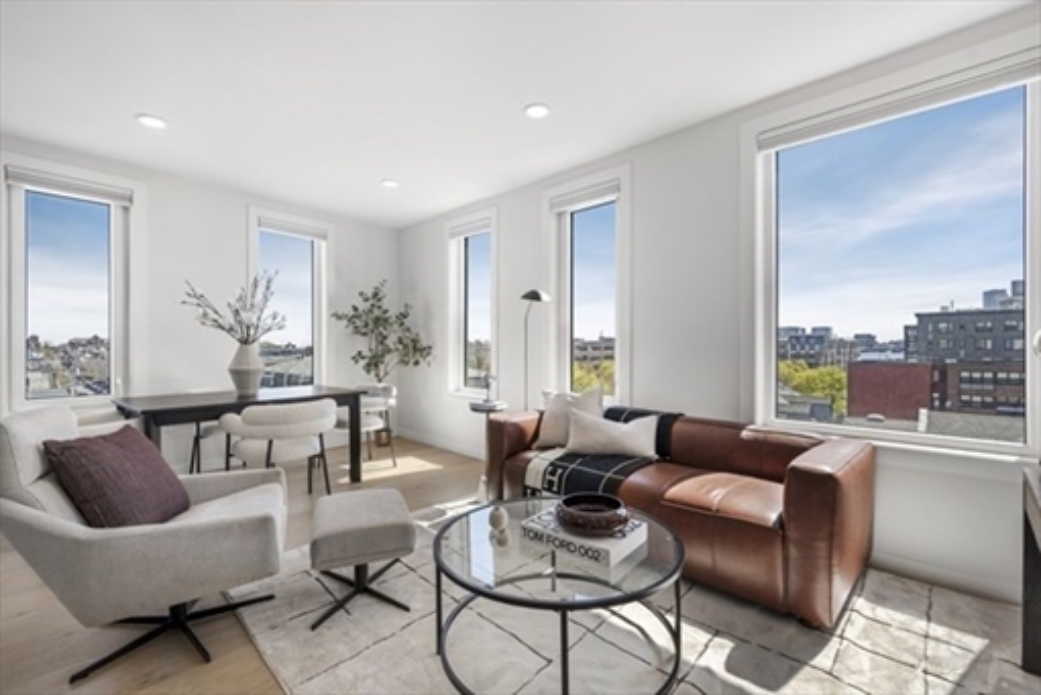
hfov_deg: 96.7
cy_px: 348
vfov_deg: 73.8
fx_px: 463
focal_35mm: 16
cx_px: 520
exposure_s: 1/13
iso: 64
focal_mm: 16
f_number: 5.6
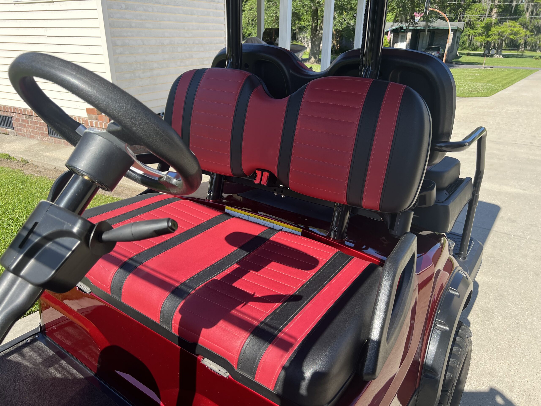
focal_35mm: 26
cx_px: 270
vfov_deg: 53.1
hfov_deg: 67.3
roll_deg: -0.8
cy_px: 203
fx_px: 406
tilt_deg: -21.8
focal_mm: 5.7
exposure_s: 1/1344
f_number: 1.5
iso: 50
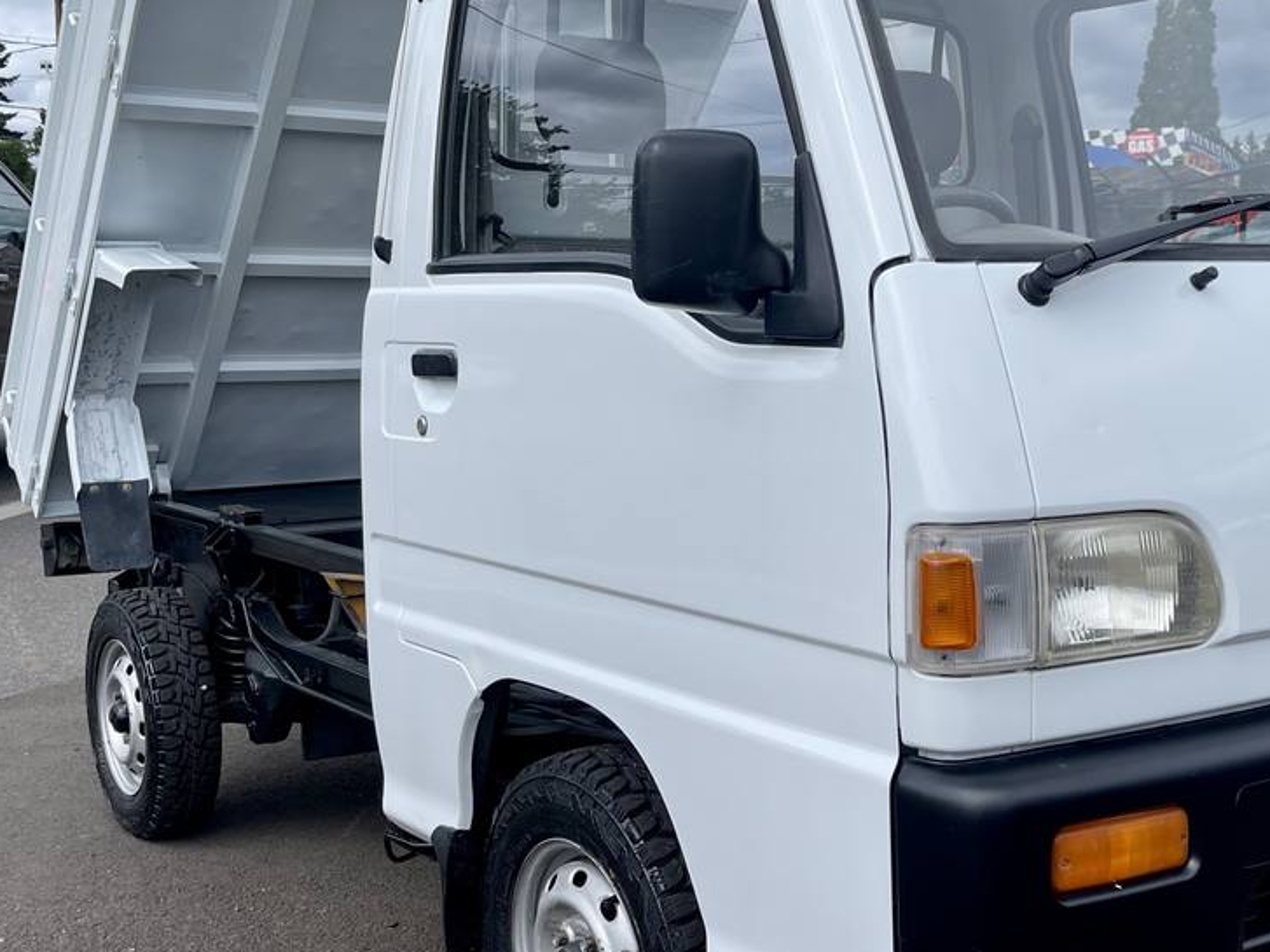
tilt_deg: -6.1
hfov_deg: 42.7
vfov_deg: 32.9
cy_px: 461
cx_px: 776
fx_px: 1614
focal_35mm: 44
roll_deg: -1.7
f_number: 1.6
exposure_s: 1/4202
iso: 32
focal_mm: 5.1
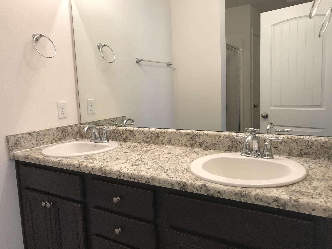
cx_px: 166
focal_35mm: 28
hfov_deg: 63.4
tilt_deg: -8.0
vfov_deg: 49.7
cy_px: 124
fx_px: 269
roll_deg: +3.4
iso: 25
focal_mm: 3.99
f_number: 1.8
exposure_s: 1/40
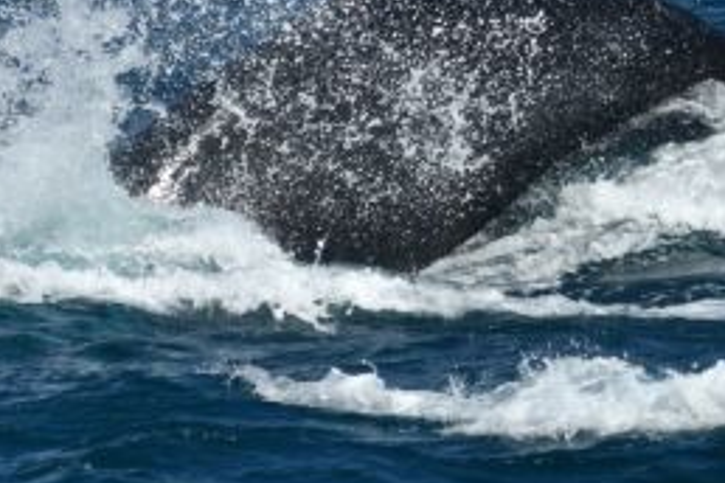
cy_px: -131
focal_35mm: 683
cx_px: -118
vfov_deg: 2.0
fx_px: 13754
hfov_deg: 3.0
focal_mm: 220
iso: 500
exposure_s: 1/8000
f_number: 5.6
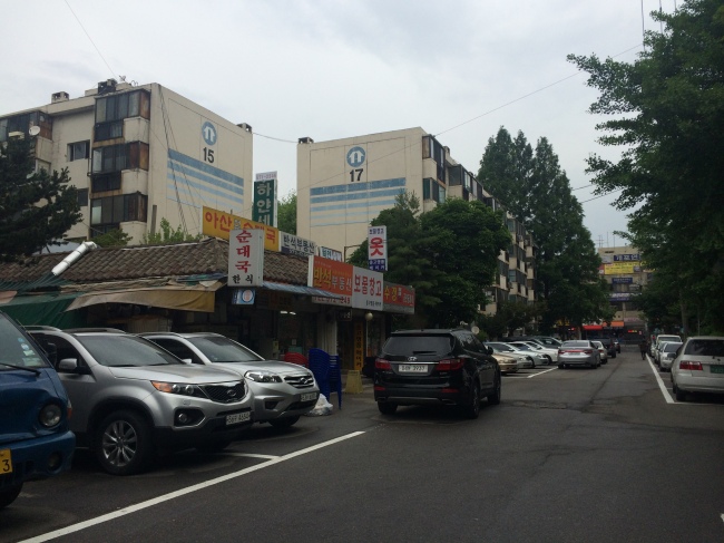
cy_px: 272
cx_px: 362
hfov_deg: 60.0
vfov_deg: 46.8
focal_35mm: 30
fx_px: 627
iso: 32
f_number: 2.2
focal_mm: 4.12
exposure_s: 1/1709
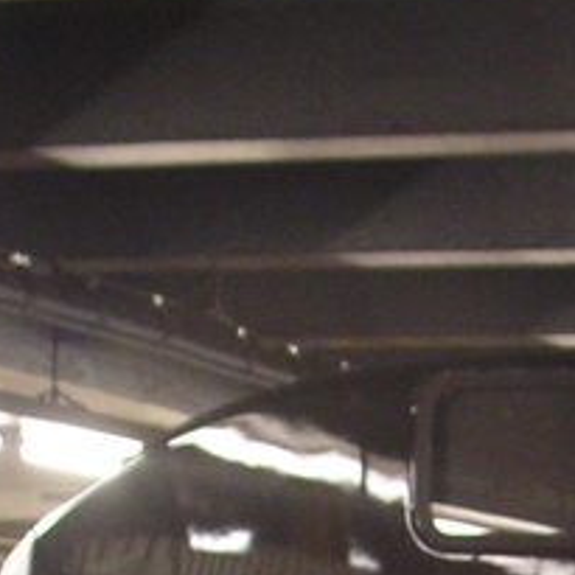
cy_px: 990
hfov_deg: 10.3
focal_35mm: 168
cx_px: 553
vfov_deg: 9.9
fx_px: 3157
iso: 100
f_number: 2.8
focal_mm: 6
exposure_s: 1/6
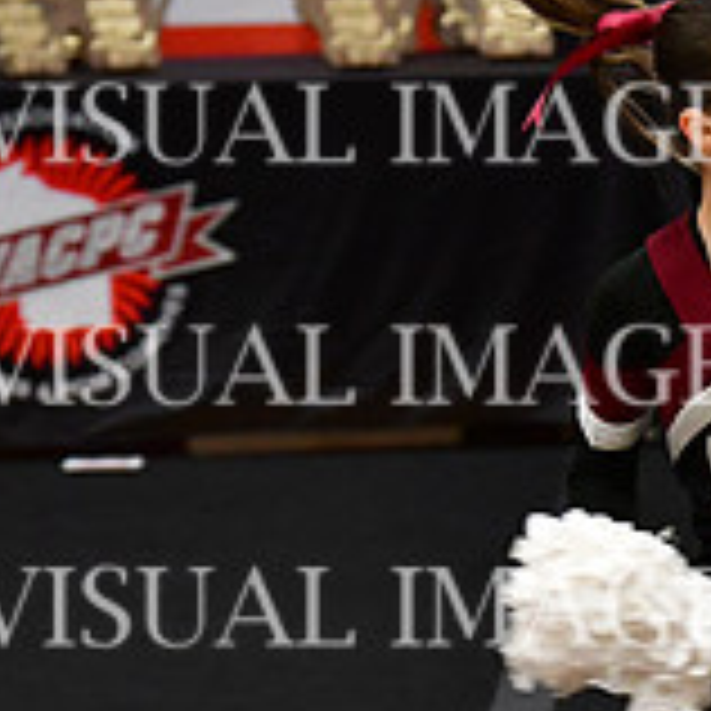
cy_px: 486
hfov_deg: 3.1
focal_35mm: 562
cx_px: 745
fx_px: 13060
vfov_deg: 3.1
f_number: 4
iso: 4000
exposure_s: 1/500
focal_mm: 120
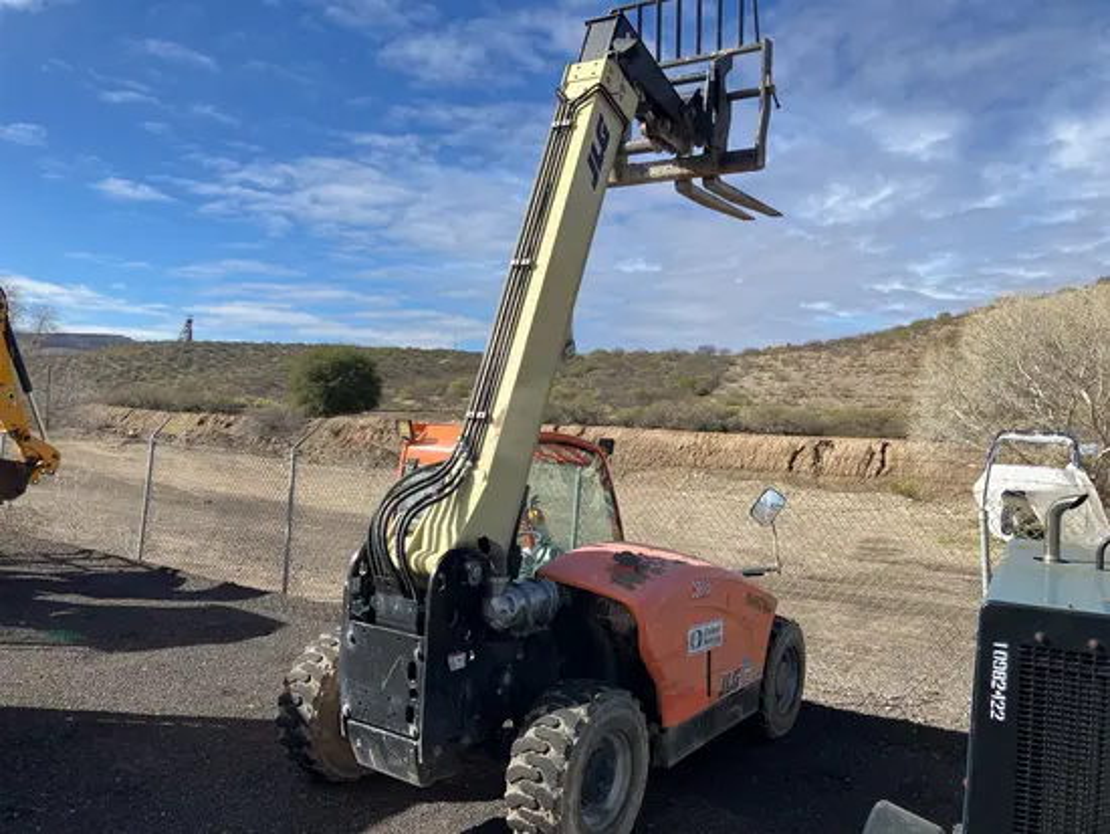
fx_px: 898
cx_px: 555
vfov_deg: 49.8
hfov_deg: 63.4
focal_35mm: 28
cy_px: 417
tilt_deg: +0.4
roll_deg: -2.0
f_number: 1.8
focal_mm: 3.99
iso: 32
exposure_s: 1/2114
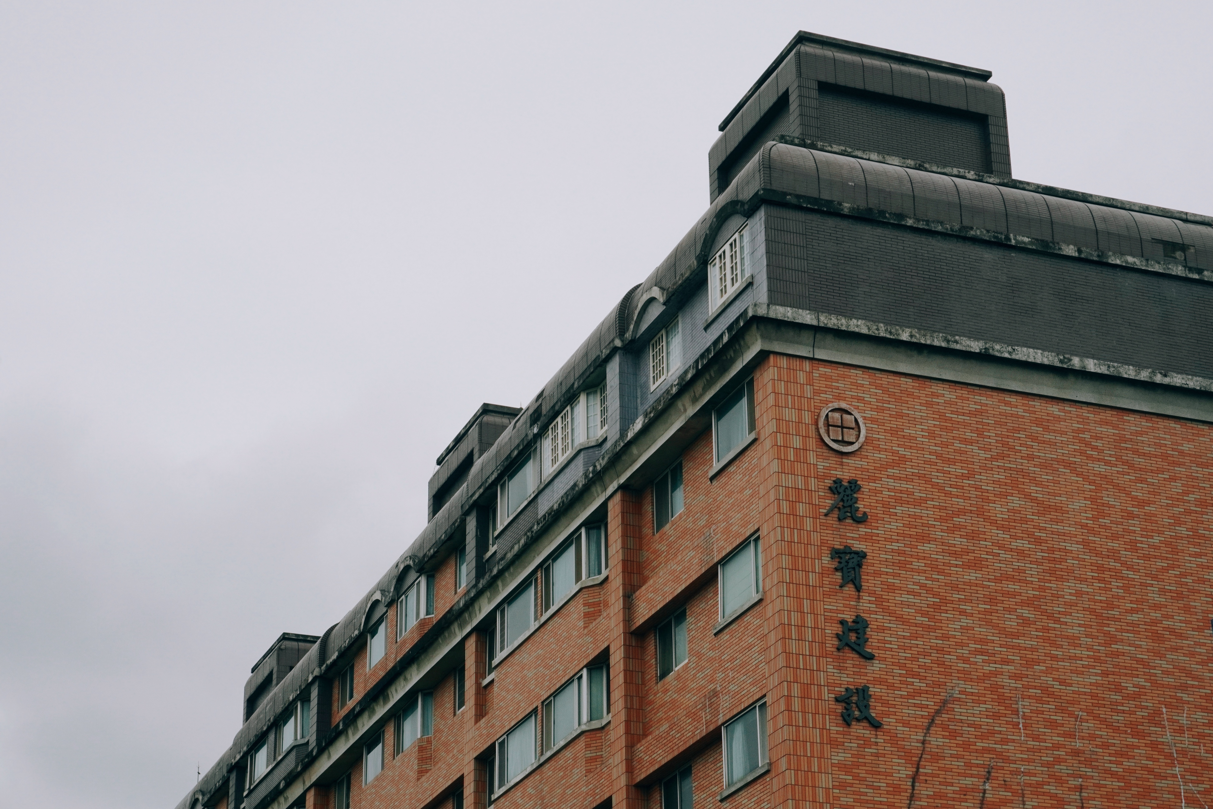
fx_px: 2527
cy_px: 404
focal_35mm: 75
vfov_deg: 18.2
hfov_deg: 27.0
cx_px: 606
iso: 640
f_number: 16
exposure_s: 1/60.2
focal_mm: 50
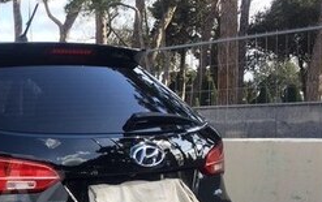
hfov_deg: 23.0
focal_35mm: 82
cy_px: 190
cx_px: -68
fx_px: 720
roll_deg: +2.1
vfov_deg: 15.7
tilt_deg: -6.8
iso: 32
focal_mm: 4.15
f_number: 2.2
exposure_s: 1/707
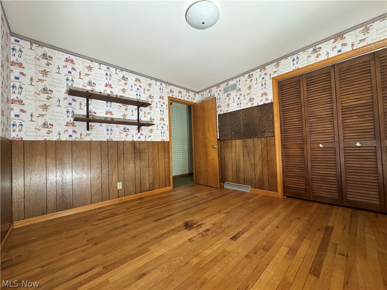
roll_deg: +1.6
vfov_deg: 85.7
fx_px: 157
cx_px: 194
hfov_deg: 102.1
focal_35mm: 14
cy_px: 145
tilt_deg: +0.1
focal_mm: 2.22
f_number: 2.2
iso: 250
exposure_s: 1/60
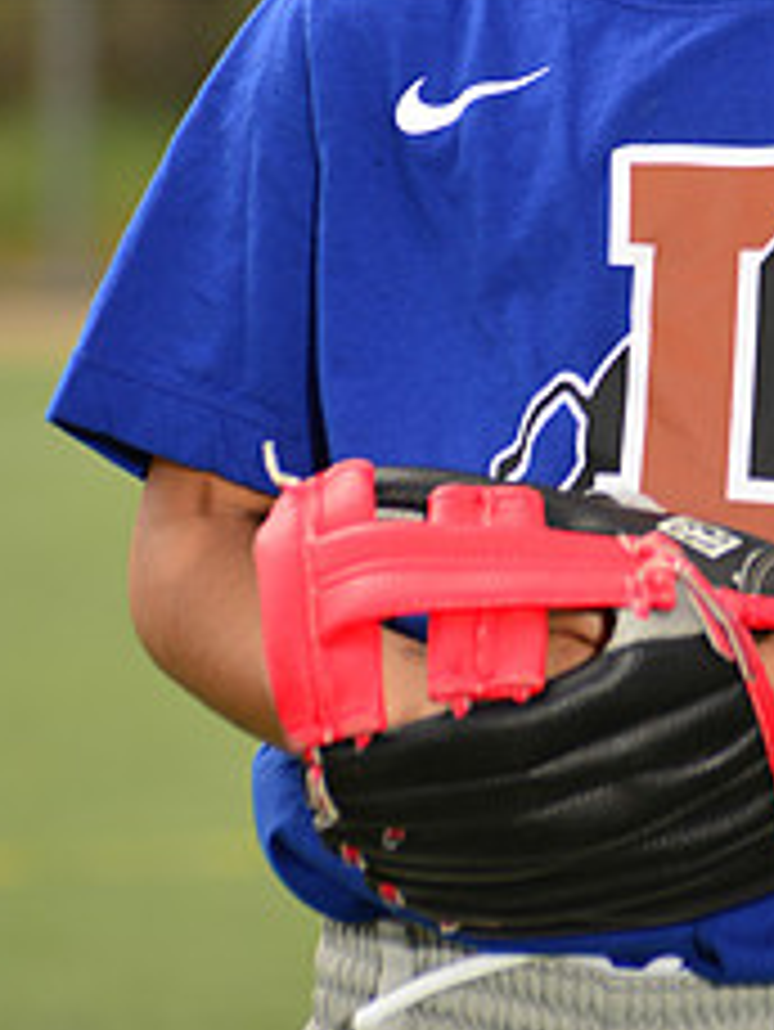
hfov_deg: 3.3
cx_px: 700
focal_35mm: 451
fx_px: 13433
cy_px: -148
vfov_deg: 4.4
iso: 125
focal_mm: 185
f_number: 9
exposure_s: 1/250
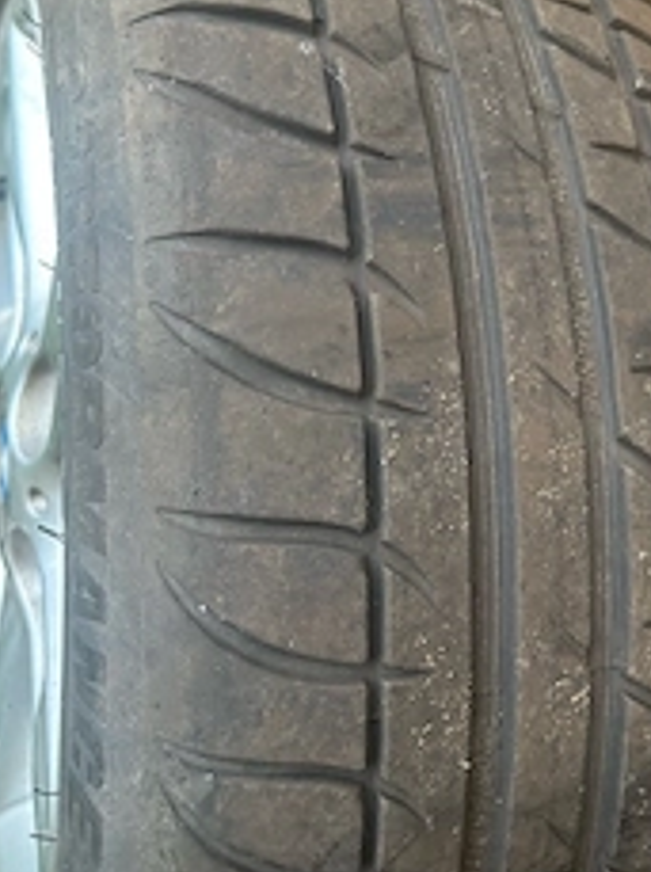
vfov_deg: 43.5
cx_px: 518
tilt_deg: -51.8
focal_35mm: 42
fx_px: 1056
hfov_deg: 33.3
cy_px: 221
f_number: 1.78
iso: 125
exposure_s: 1/121
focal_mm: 6.86
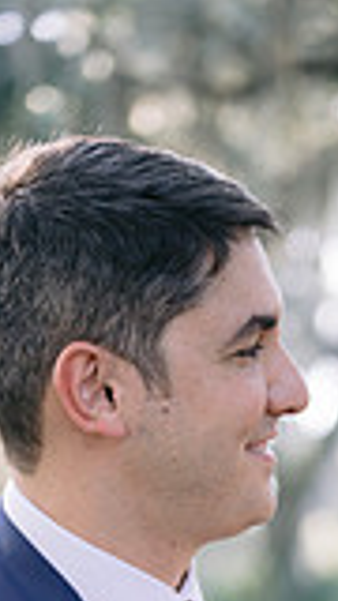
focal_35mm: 147
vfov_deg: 13.9
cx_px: 349
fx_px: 2342
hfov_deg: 8.2
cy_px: 830
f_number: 1.8
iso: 160
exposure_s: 1/320
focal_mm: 50
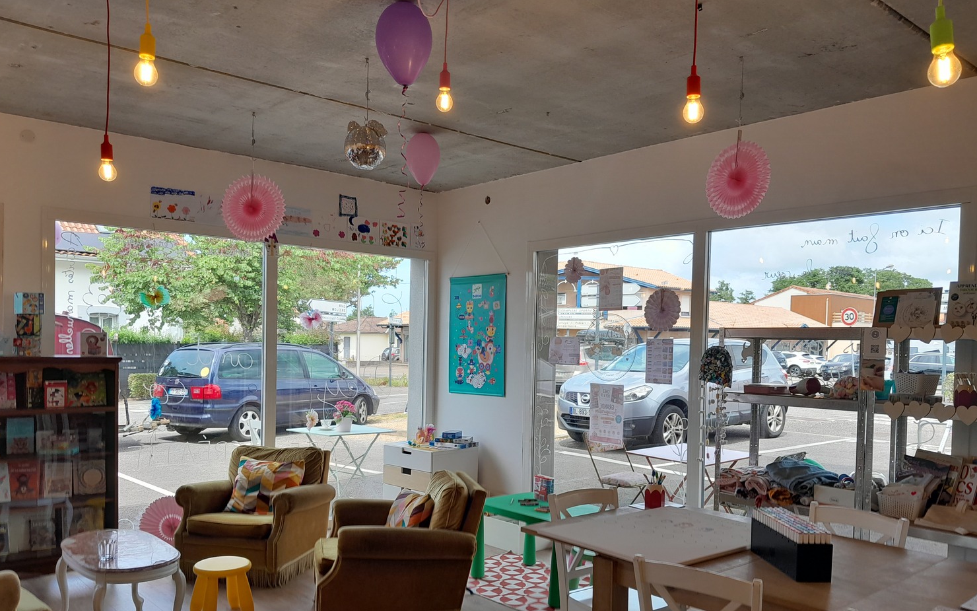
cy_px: 349
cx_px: 485
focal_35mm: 29
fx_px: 772
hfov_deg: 64.6
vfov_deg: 43.0
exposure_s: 1/100
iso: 40
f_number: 1.8
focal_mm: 4
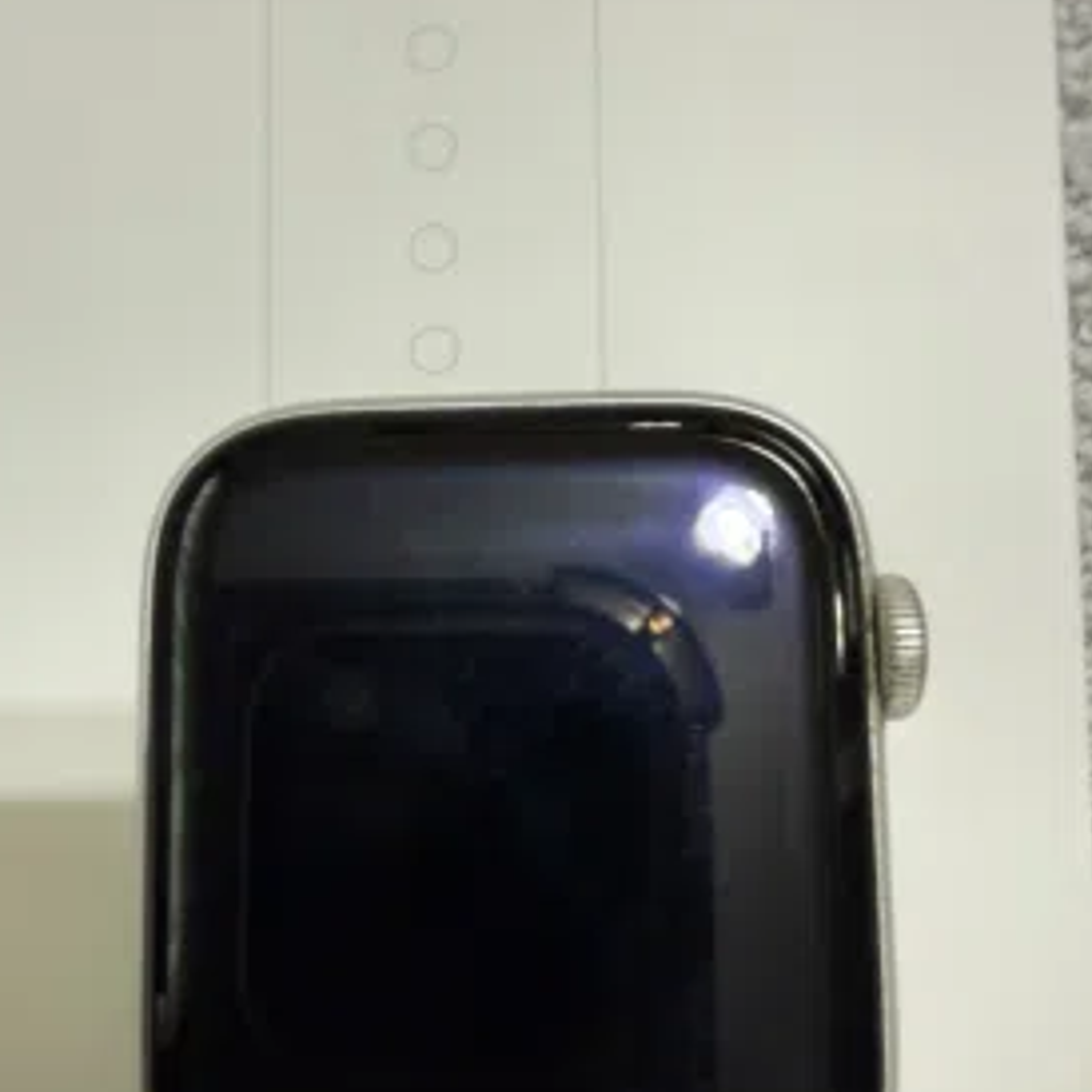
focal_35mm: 31
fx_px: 1106
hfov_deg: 52.5
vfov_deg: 51.8
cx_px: 498
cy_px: 705
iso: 320
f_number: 2.2
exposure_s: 1/41
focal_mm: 2.22
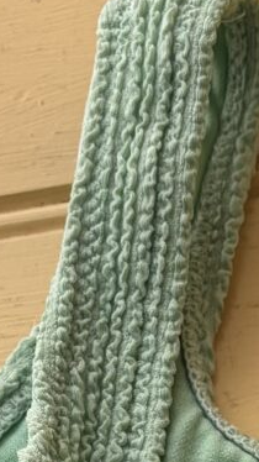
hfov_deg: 6.2
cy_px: 1013
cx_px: 242
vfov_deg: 10.0
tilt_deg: -71.5
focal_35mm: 194
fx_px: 2372
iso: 50
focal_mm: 5.96
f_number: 1.6
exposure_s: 1/458
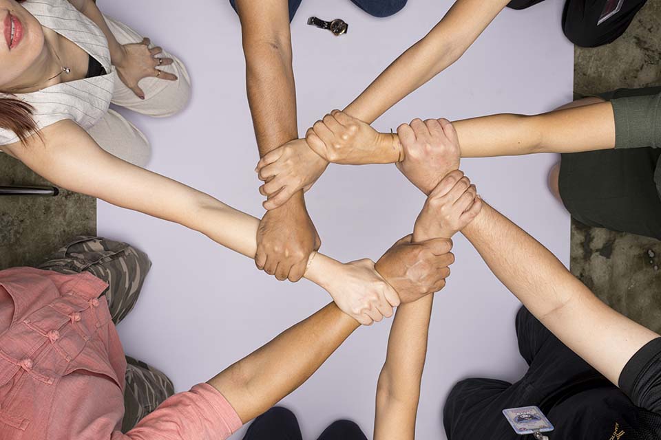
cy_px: 220
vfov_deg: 38.9
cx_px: 330
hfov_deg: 55.8
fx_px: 624
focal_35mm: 34
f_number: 7.1
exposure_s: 1/200
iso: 64
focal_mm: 34
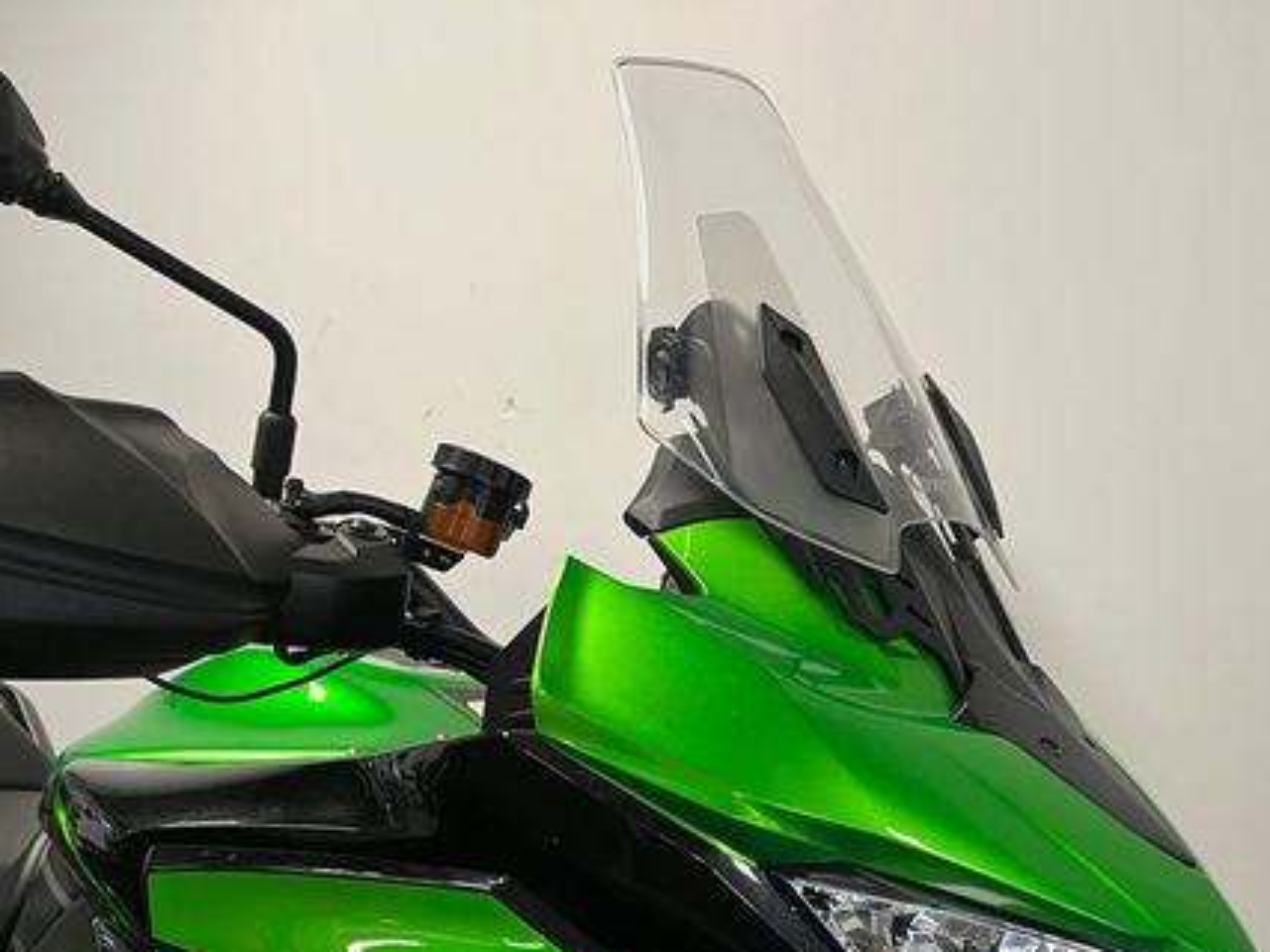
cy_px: 711
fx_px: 1430
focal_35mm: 39
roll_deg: -1.0
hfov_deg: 46.5
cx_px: 922
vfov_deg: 36.0
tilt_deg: -7.7
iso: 80
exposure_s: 1/50
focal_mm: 5.1
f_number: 1.6
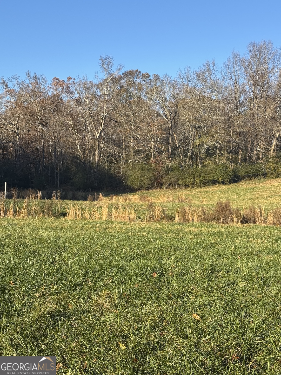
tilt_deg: +0.9
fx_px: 520
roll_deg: -3.5
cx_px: 140
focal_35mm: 48
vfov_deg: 39.7
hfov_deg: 30.3
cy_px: 188
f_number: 1.78
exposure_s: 1/1923
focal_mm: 6.76
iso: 64
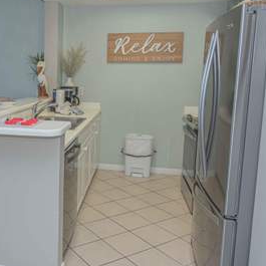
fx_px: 322
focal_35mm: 37
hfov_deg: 43.6
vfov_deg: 44.8
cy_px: 113
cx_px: 69
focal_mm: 24
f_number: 6.3
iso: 400
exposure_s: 1/125
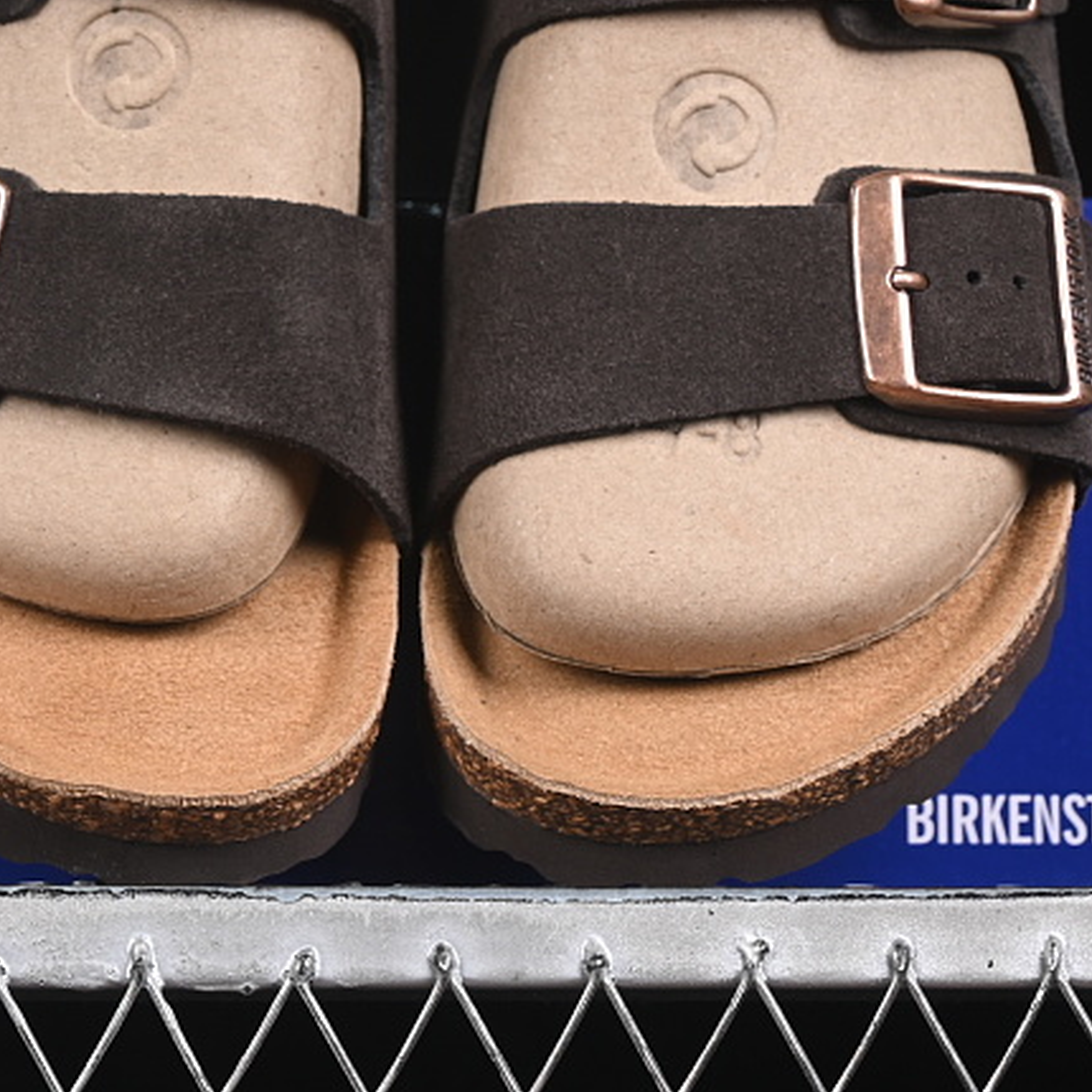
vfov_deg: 10.9
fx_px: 5710
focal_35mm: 160
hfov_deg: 10.9
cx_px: 381
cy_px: 323
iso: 160
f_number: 7.1
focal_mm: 50
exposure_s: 1/60
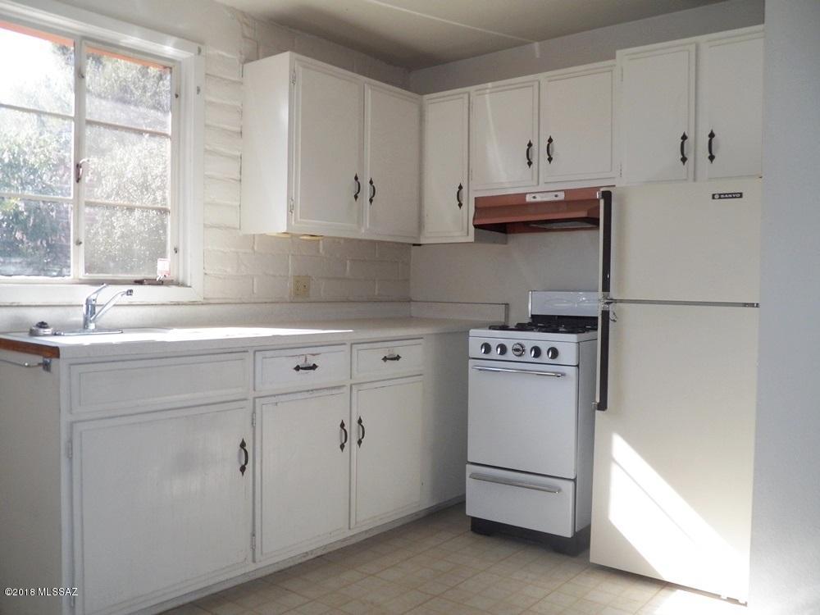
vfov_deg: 45.4
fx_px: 734
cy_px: 308
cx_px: 410
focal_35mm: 31
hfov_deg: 58.4
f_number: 2.8
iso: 200
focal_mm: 5.5
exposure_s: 1/500
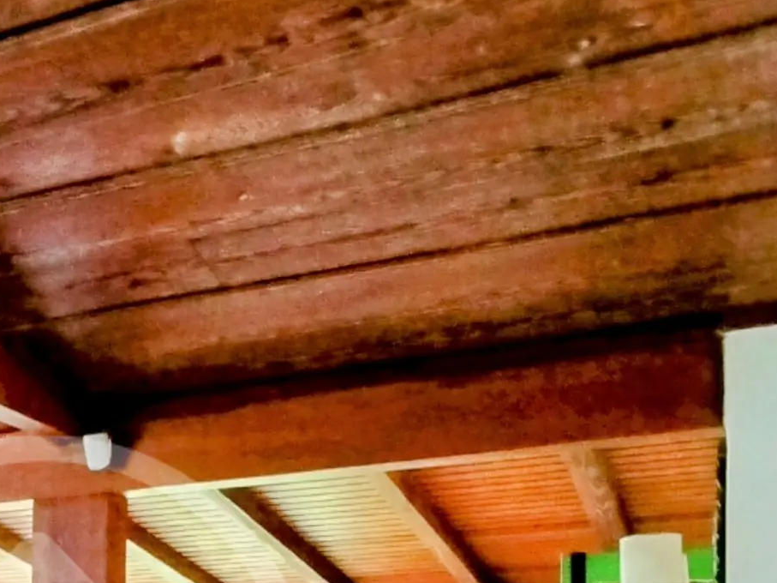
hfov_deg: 33.2
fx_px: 1212
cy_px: 709
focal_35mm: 54
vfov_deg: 24.4
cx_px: 43
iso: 50
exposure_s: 1/40
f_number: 2.2
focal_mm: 1.65
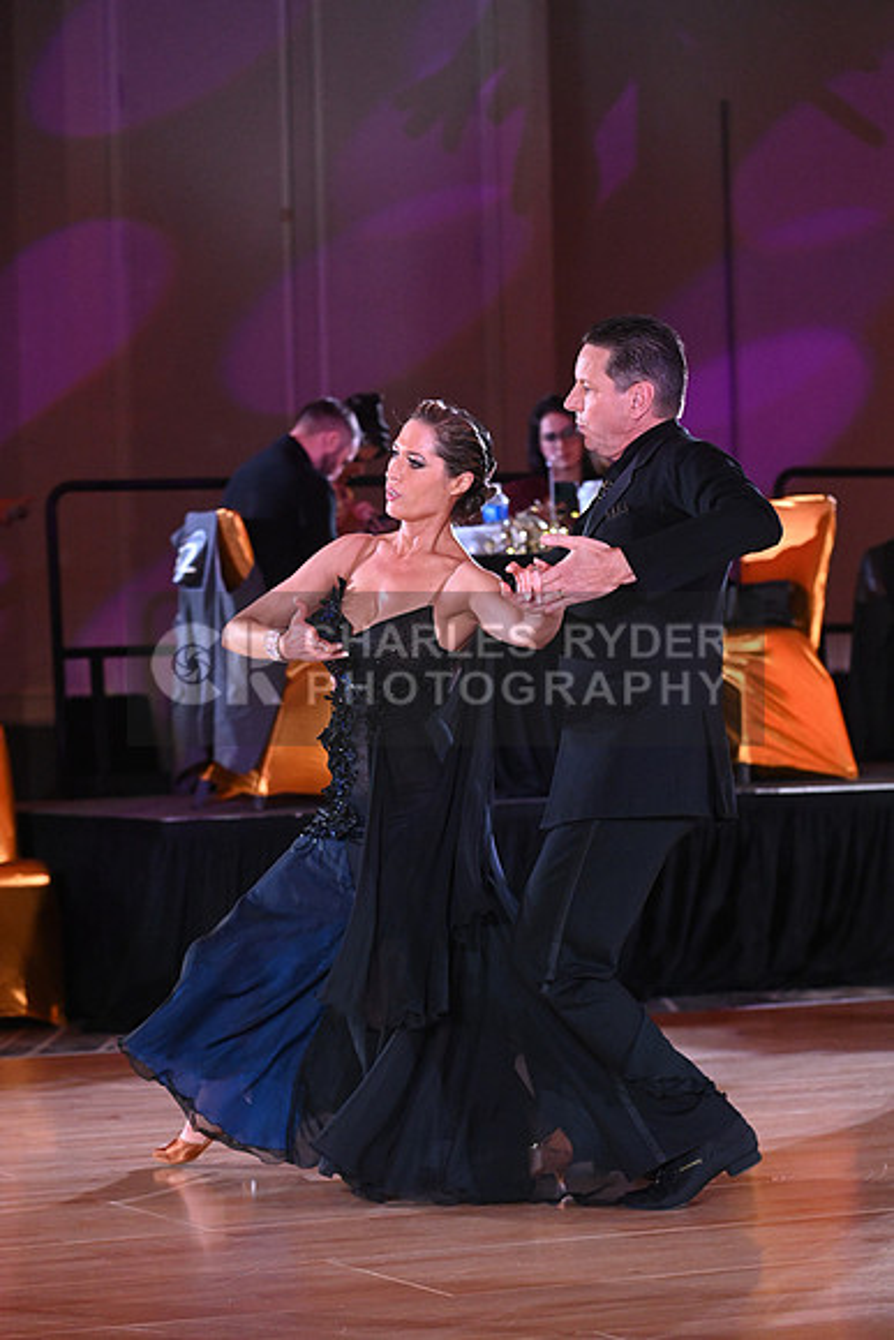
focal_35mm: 130
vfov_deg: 15.8
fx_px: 4839
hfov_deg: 10.6
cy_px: 670
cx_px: 447
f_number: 5
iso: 5000
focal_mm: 130
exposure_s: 1/400
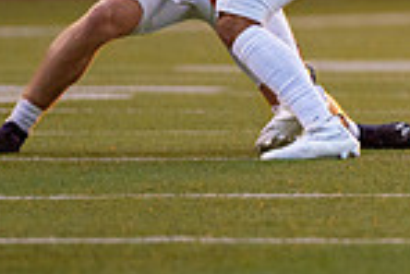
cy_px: -184
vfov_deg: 1.3
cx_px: 1048
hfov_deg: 2.0
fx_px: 11913
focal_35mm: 1045
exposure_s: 1/2000
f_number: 2.8
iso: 800
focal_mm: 200
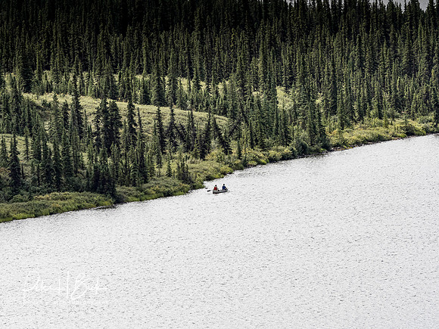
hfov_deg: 3.3
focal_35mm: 601
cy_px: 164
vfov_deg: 2.5
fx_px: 7622
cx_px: 220
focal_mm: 300
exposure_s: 1/400
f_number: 8
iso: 500
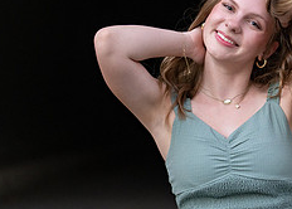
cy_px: 135
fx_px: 1228
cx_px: 219
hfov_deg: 13.5
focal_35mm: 148
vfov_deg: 9.7
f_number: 1.2
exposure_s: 1/400
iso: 640
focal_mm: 50
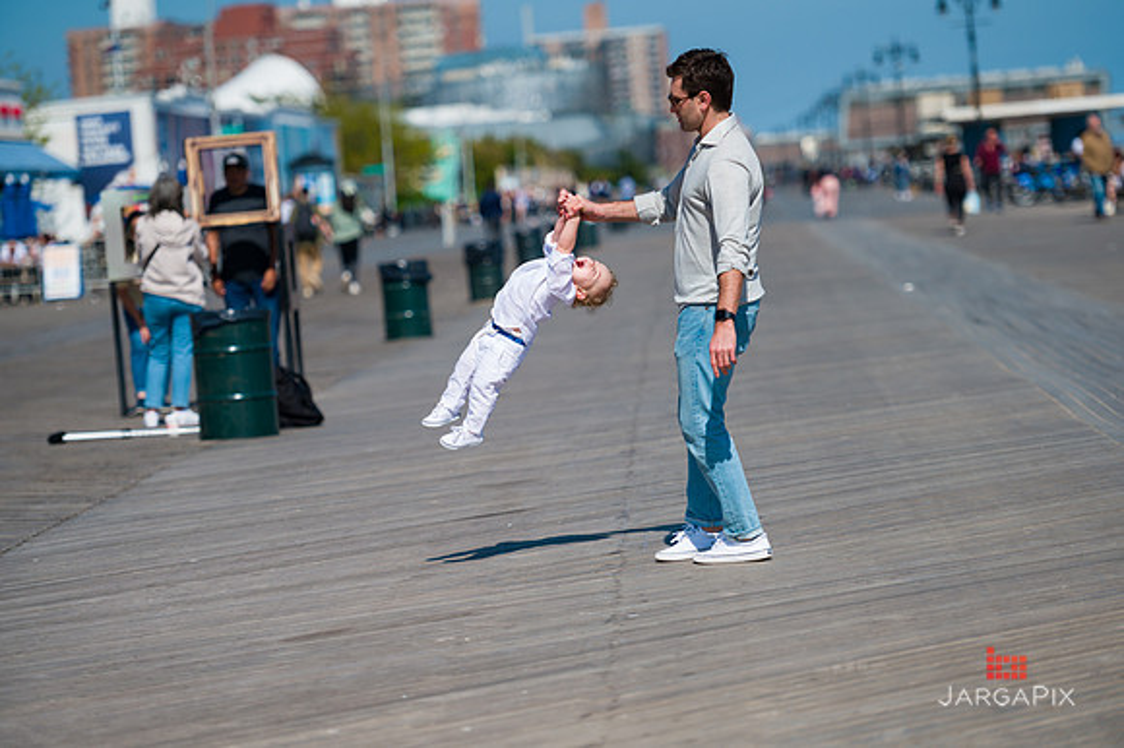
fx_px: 4524
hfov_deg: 14.2
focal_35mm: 145
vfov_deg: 9.5
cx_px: 562
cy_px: 374
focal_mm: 145
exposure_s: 1/6400
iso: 200
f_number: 3.2
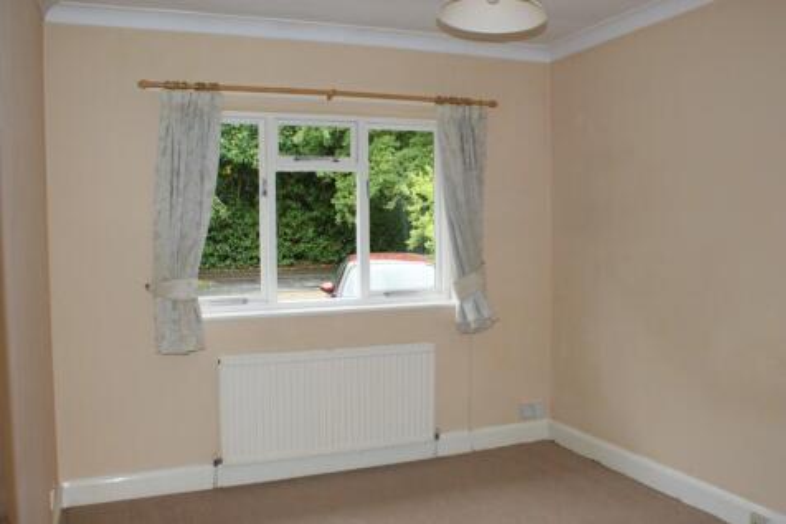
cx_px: 393
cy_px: 262
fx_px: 655
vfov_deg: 43.6
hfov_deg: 61.9
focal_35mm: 30
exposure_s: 1/60
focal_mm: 20
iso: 400
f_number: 5.6
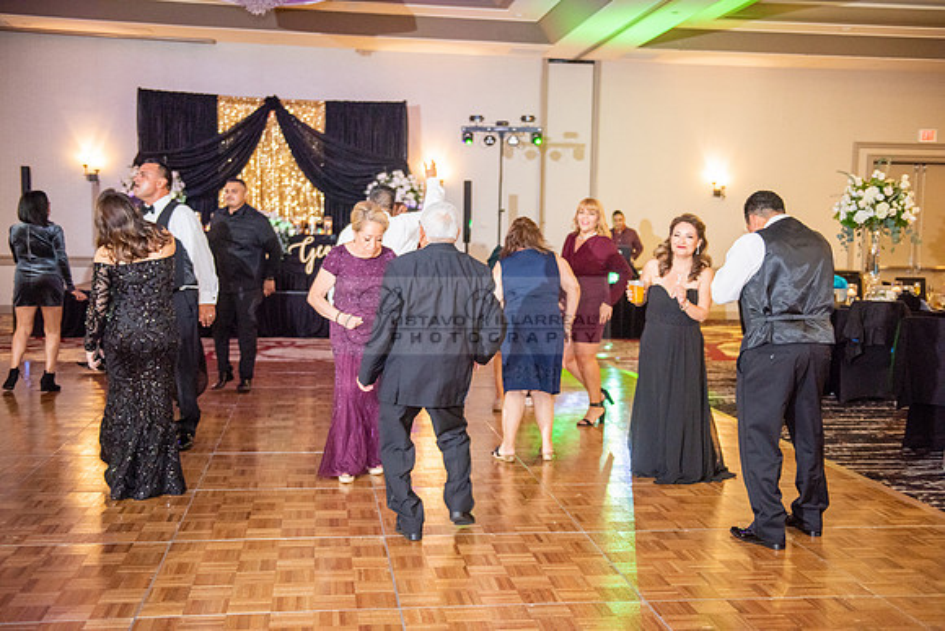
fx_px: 1050
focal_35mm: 40
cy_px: 316
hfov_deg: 48.4
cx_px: 472
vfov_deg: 33.4
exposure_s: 1/125
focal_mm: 40
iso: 1600
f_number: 2.8
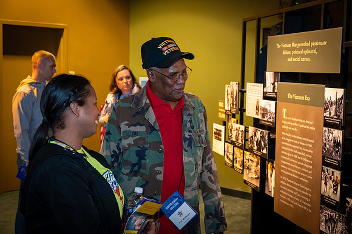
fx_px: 518
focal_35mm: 53
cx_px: 176
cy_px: 117
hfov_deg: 37.5
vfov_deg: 25.5
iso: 8000
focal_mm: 53
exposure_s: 1/30
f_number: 5.6
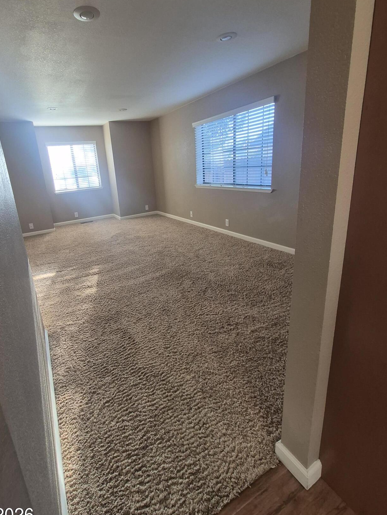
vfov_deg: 94.1
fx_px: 238
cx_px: 156
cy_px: 227
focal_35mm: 16
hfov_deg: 77.3
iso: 100
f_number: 2.2
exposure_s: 1/60
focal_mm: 1.74
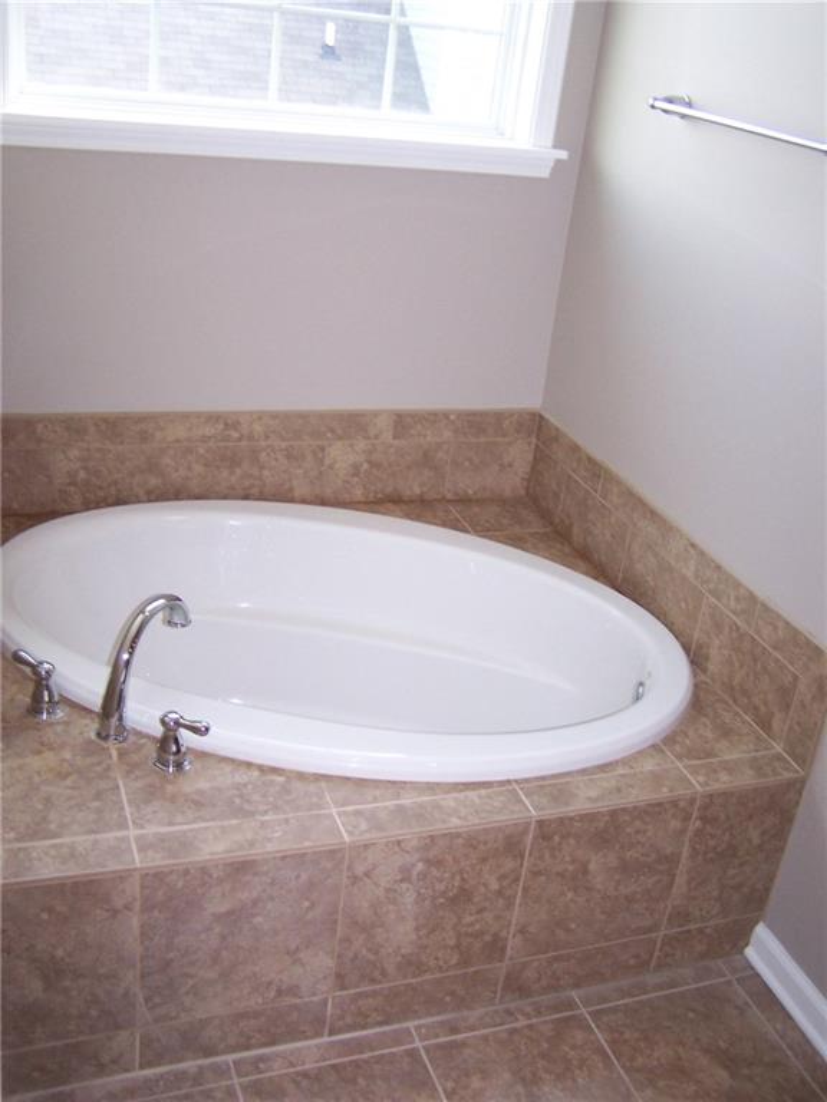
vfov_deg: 49.0
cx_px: 414
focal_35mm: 38
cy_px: 551
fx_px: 1210
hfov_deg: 37.7
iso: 140
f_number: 2.8
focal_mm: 6.3
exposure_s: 1/60
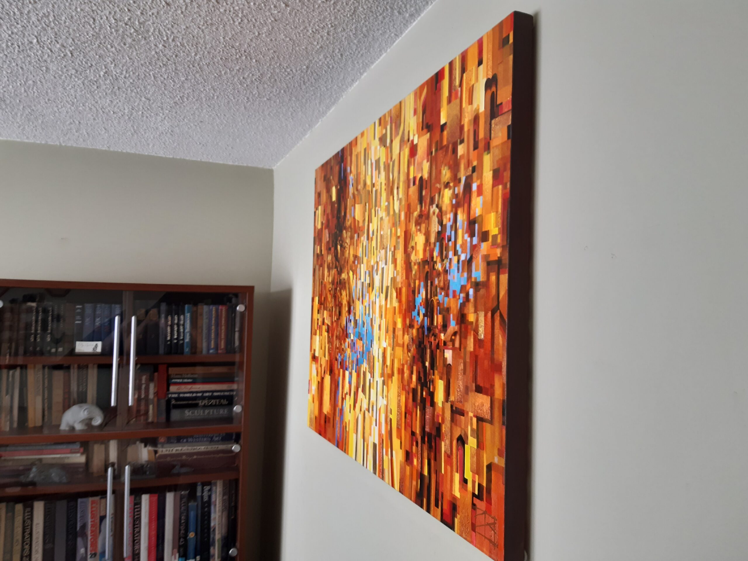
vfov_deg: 53.1
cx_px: 374
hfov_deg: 67.3
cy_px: 280
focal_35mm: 26
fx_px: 562
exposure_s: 1/50
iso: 80
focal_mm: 3.92
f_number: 1.7
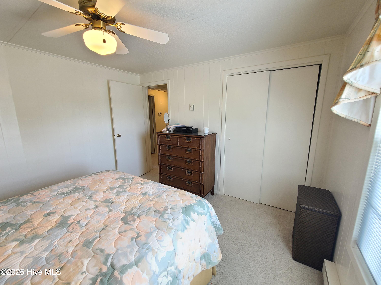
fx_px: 143
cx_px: 190
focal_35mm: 13
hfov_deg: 106.2
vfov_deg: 89.9
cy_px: 142
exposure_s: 1/60
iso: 160
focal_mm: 2.2
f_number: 2.2
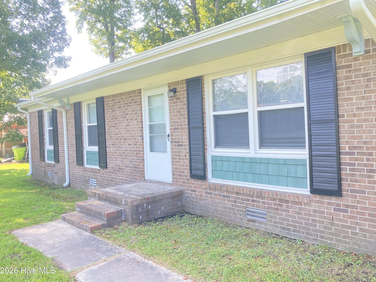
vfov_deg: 48.2
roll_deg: +1.3
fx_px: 315
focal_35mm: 29
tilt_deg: -2.9
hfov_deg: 61.7
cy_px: 138
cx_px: 188
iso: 25
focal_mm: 3.99
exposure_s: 1/121
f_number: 1.8
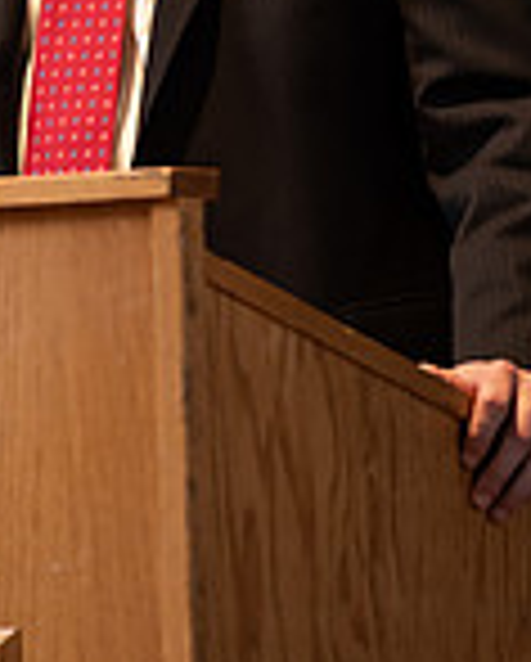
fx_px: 13389
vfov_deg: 2.8
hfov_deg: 2.3
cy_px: -61
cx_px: -166
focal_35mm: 683
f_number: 3.2
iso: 1250
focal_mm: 185
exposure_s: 1/200
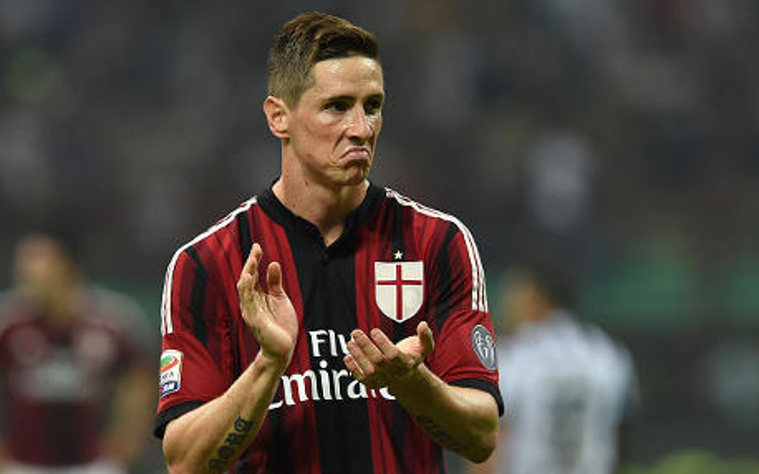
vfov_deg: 3.2
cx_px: 380
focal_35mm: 410
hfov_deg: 5.1
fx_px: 8479
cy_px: 249
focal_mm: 400
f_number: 4
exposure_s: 1/1250
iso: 2500
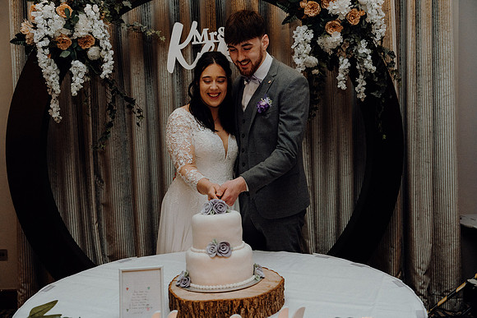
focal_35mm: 37
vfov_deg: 36.0
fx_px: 490
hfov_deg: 51.9
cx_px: 238
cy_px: 159
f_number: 3.5
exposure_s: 1/200
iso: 2500
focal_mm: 37
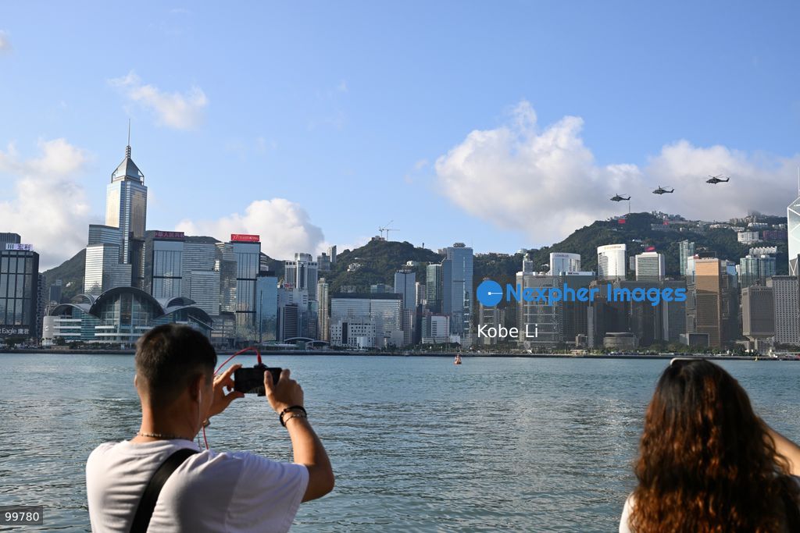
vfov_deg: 35.1
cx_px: 400
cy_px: 266
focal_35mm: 38
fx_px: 845
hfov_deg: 50.7
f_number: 7.1
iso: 180
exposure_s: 1/500
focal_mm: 38
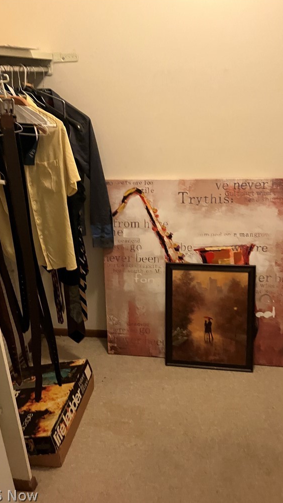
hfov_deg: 37.7
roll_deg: +2.3
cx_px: 161
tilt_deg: -19.9
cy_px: 252
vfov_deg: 62.6
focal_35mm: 31
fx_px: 414
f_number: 1.8
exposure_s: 1/30
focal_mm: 3.99
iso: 320
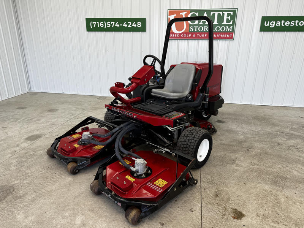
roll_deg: -0.8
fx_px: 211
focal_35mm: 24
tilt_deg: -20.4
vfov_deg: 56.8
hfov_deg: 71.6
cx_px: 152
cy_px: 114
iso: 50
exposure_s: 1/134
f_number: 1.78
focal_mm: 6.76
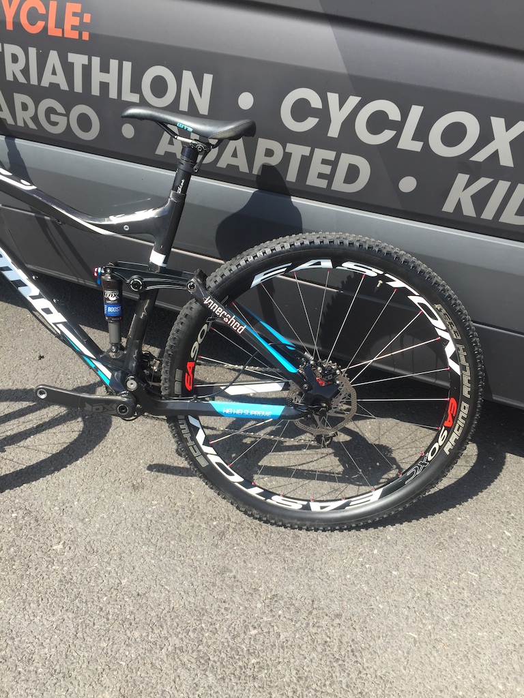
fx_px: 585
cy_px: 349
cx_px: 262
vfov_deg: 61.7
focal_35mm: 29
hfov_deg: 48.2
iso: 32
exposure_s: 1/694
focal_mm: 4.15
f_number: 2.2
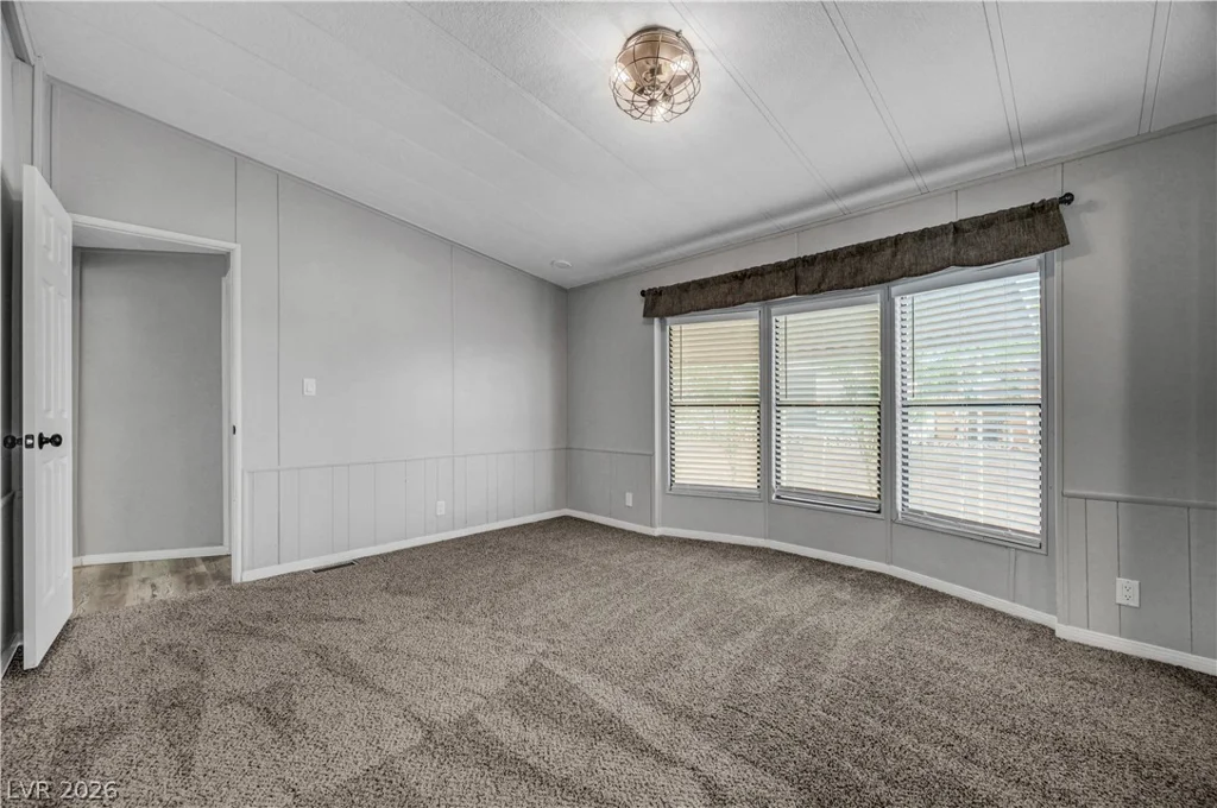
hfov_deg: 104.3
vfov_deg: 81.1
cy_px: 404
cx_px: 608
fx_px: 473
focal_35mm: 14
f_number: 8
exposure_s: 1/20
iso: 800
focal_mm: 14
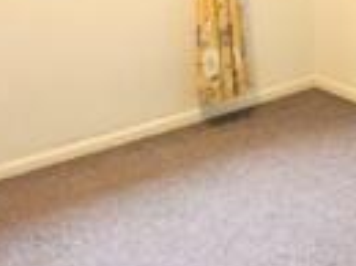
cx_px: 434
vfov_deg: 19.7
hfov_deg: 24.4
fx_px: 739
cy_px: -12
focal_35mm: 72
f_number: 2.2
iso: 84
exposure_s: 1/23.8
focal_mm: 2.22
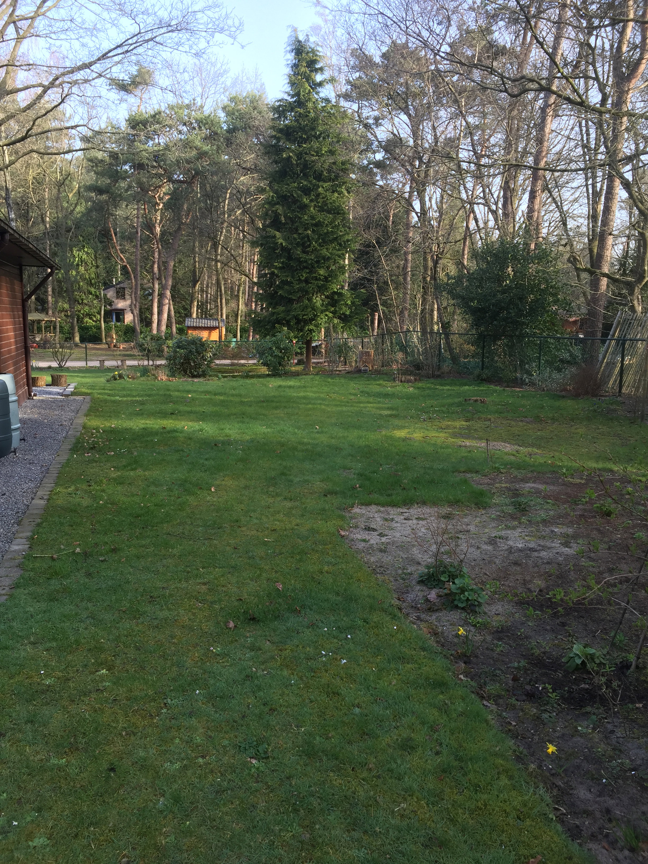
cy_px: 432
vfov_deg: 61.7
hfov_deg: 48.2
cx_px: 324
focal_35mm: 29
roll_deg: -0.3
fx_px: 724
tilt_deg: -8.9
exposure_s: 1/151
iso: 32
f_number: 2.2
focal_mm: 4.15
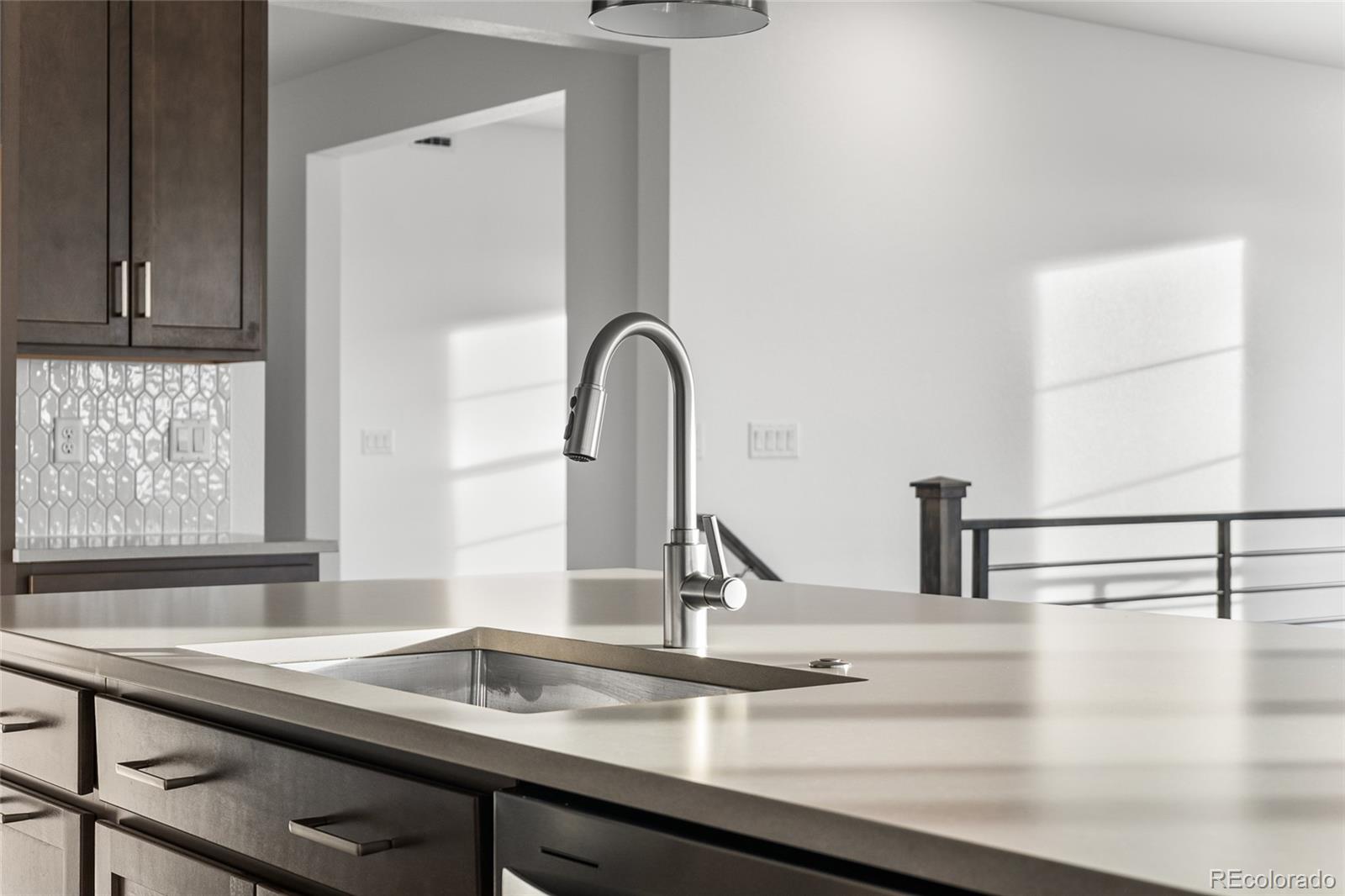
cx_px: 672
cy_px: 448
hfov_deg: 38.2
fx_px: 1942
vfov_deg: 26.0
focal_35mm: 52
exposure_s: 1/20
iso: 160
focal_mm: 35
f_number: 4
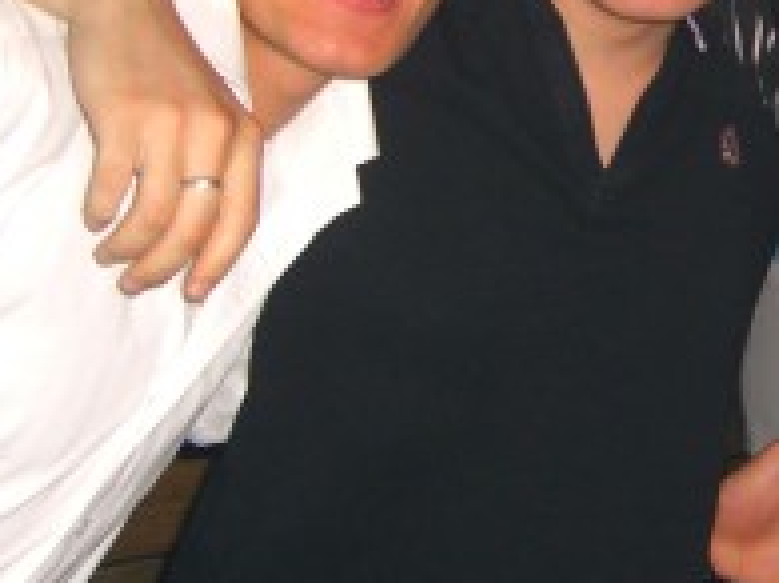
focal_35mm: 117
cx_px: 799
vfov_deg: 12.6
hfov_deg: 16.5
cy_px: 172
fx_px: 2631
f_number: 2.8
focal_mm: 7.9
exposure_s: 1/60
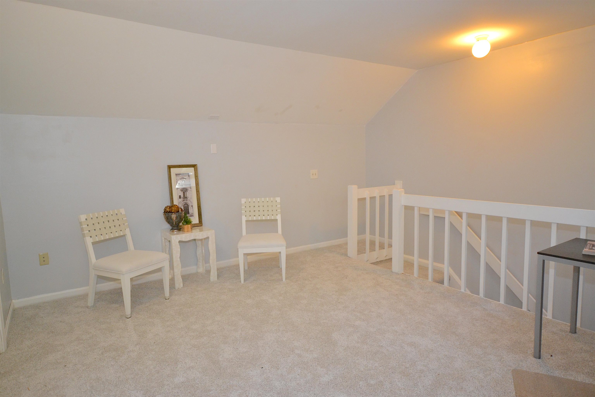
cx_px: 298
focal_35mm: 22
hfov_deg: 77.3
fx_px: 372
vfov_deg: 56.1
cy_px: 198
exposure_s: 1/60
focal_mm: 15
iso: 1000
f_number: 5
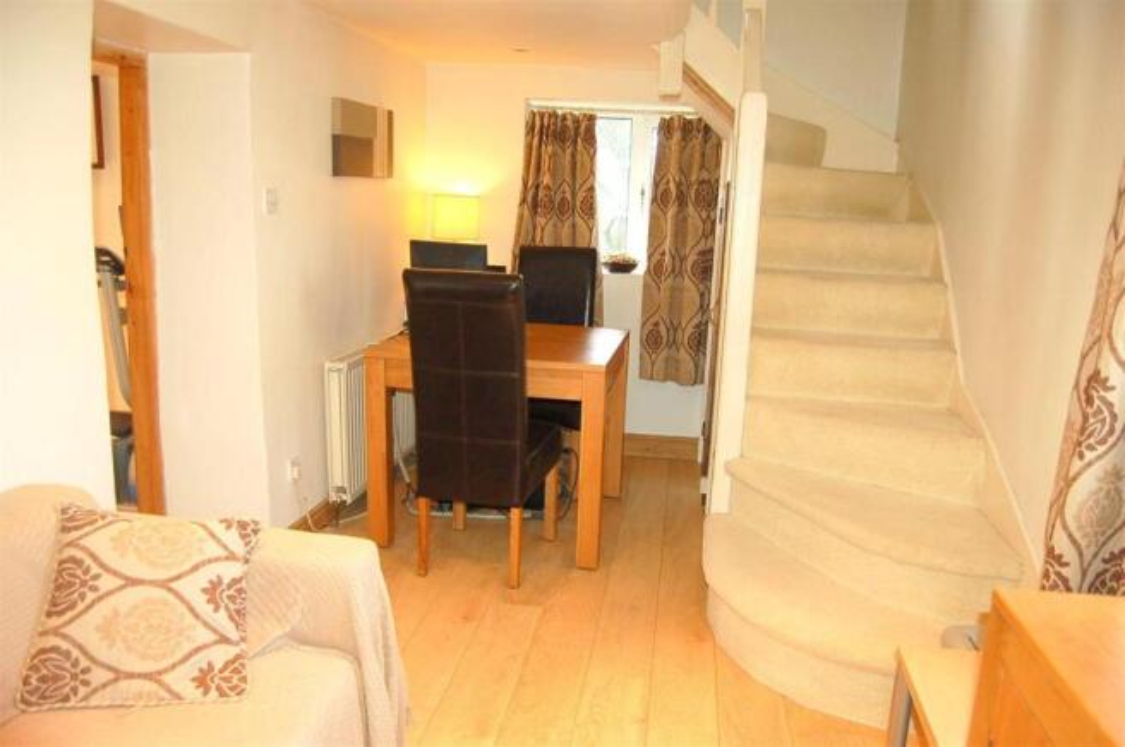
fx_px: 843
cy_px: 374
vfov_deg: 47.8
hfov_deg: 67.4
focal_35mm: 27
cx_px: 562
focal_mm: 18
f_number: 3.5
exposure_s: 1/60
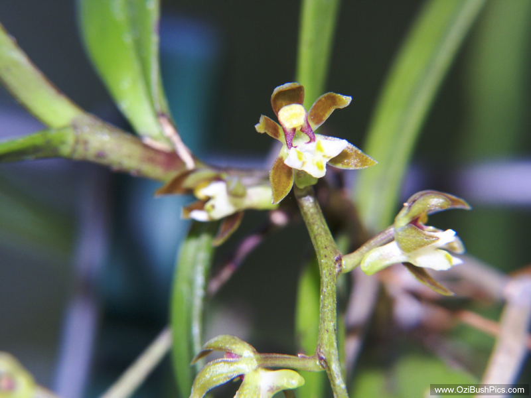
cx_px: 266
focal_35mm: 199
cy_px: 199
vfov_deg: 7.5
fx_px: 3053
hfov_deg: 9.9
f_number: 5.6
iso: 100
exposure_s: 1/180
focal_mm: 50.48
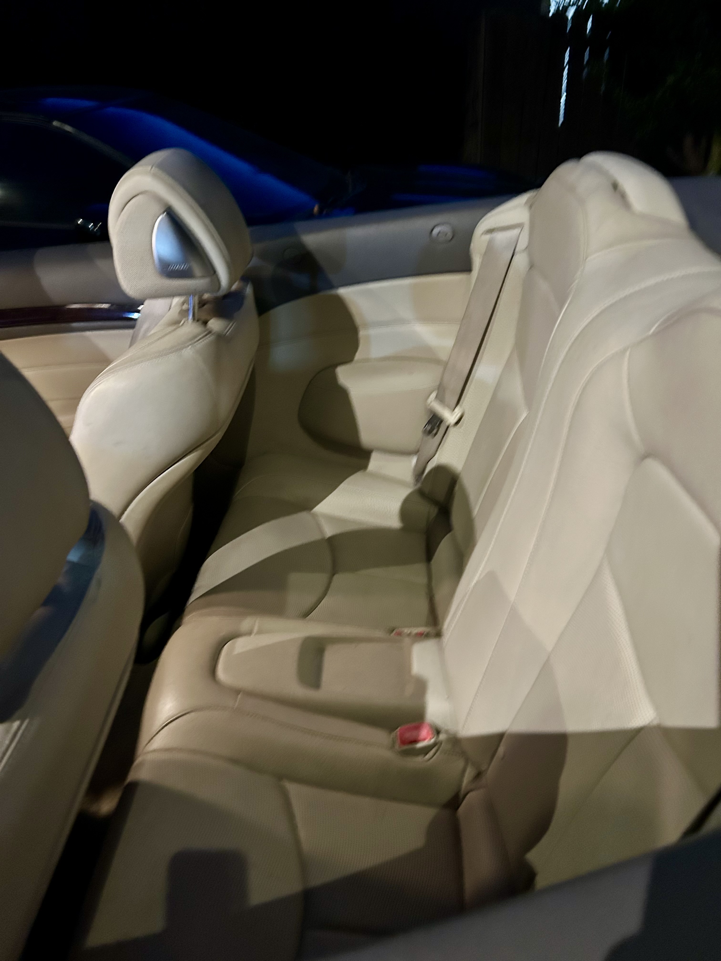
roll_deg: +2.2
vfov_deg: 67.3
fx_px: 722
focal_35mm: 26
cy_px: 480
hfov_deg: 53.1
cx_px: 360
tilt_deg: -31.8
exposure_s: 1/30
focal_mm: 5.7
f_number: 1.5
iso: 640
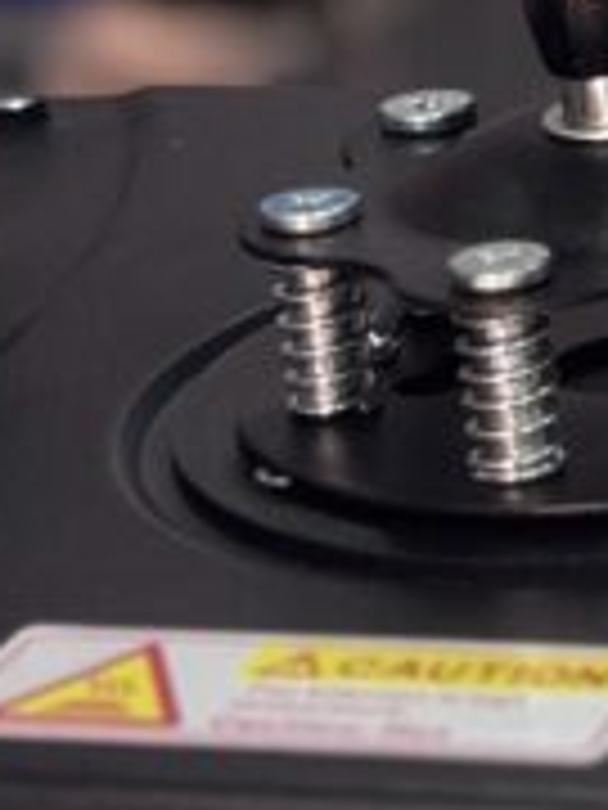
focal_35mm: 231
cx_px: 1288
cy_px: -22
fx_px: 5410
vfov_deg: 8.5
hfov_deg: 6.2
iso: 125
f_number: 1.6
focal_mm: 5.96
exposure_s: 1/33
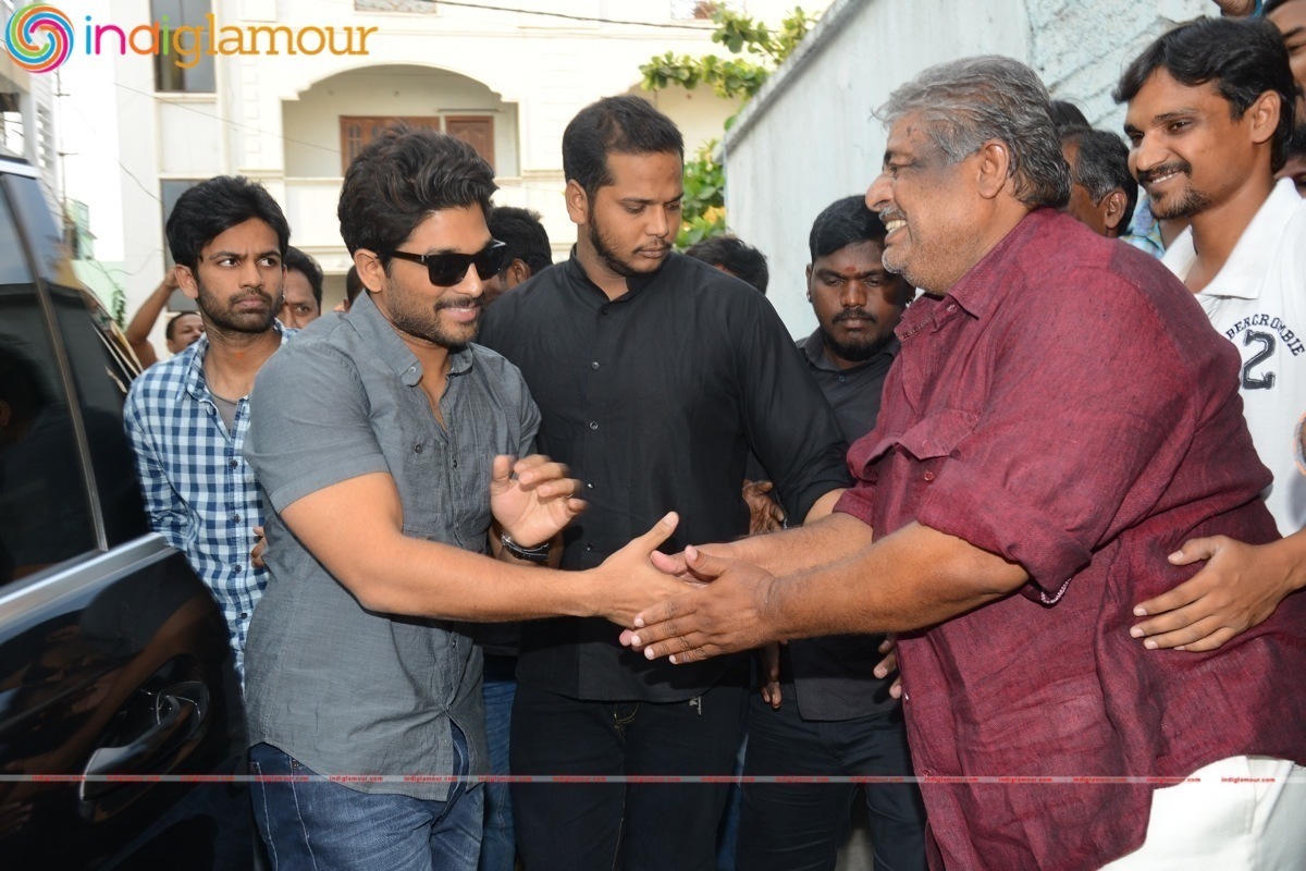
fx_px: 1161
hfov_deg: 58.7
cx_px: 653
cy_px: 436
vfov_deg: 41.1
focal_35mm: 32
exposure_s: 1/125
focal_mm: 32
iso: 320
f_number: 6.3
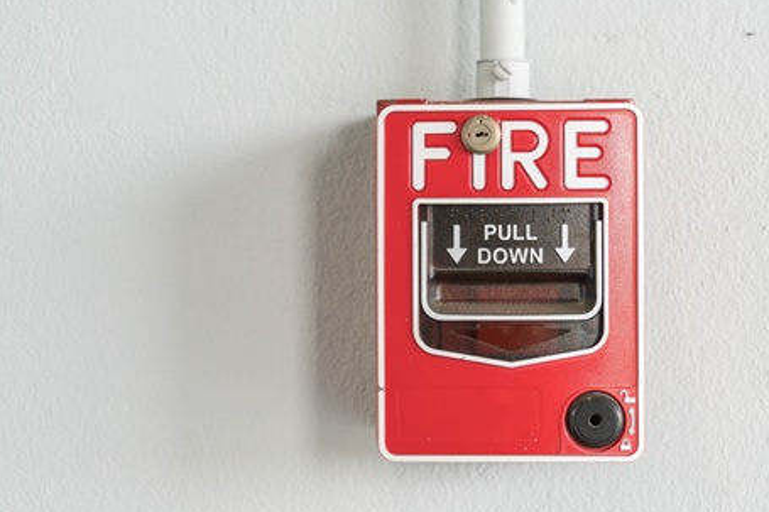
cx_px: 372
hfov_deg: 27.0
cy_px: 266
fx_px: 1601
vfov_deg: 18.2
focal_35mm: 75
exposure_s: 1/60
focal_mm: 70
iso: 640
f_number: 8
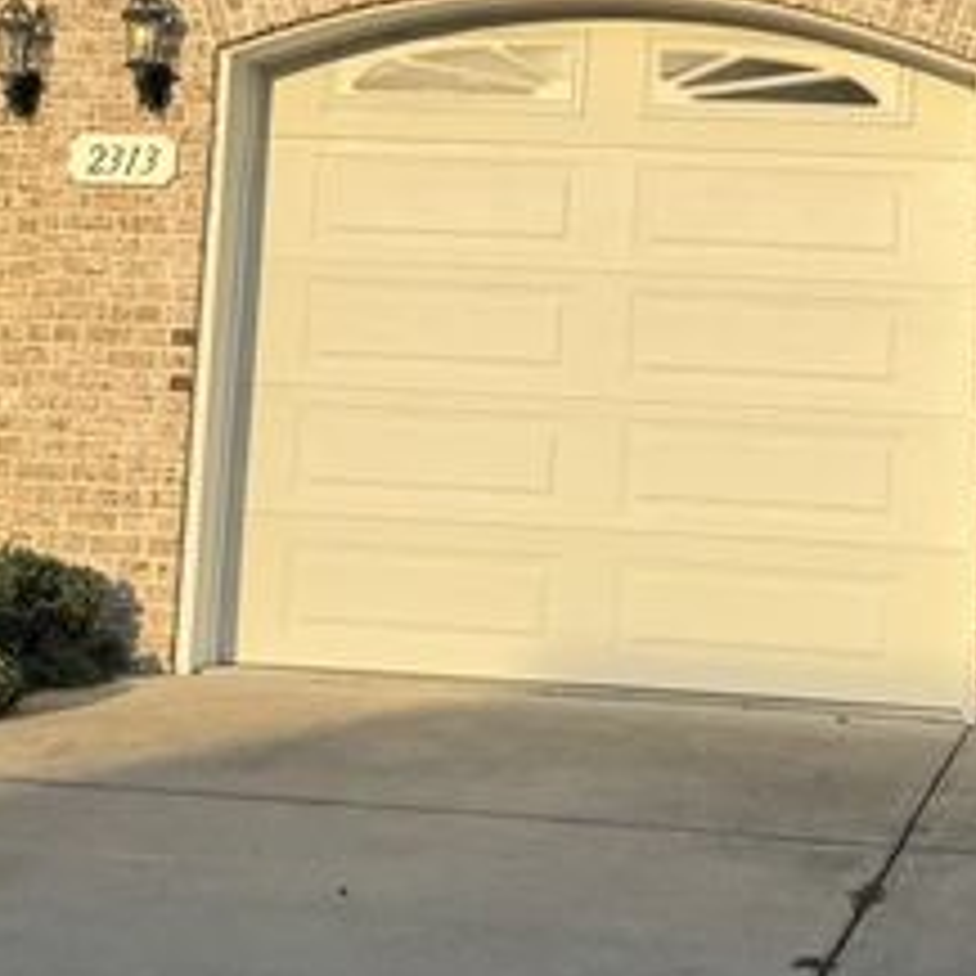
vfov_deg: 16.7
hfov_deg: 17.4
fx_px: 3190
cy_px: -153
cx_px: 634
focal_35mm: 100
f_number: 1.78
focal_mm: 6.76
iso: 80
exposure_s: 1/2710
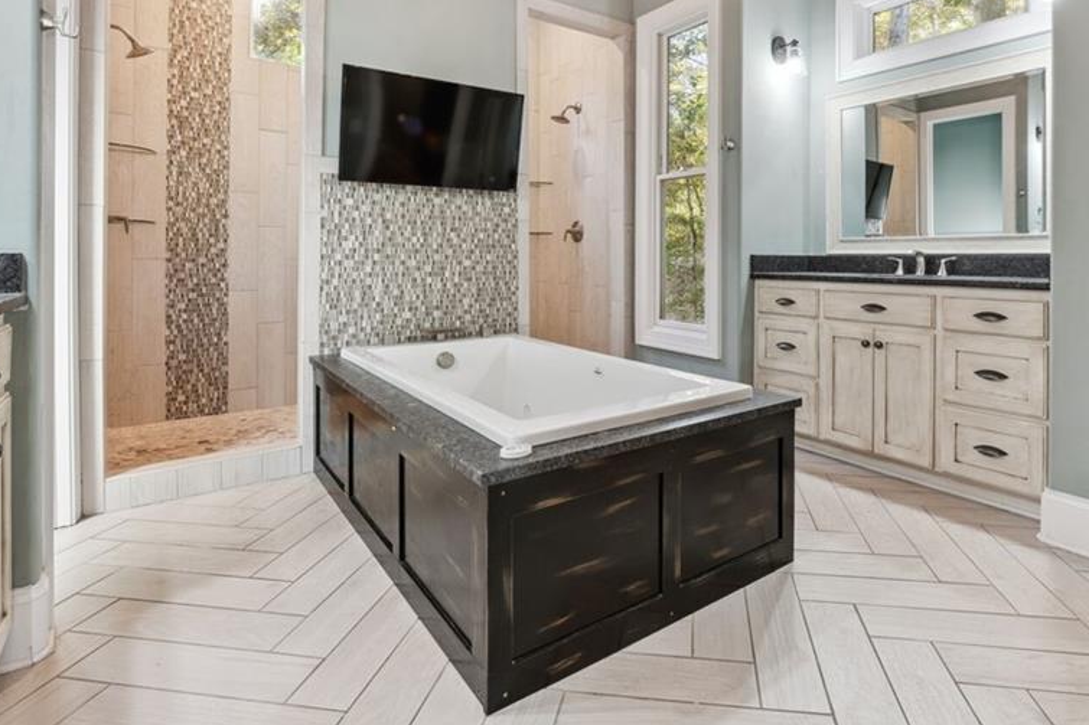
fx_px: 575
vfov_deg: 63.1
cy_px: 249
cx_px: 604
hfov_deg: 86.6
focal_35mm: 19
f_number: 8
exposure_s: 1/3.33
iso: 100
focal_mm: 14
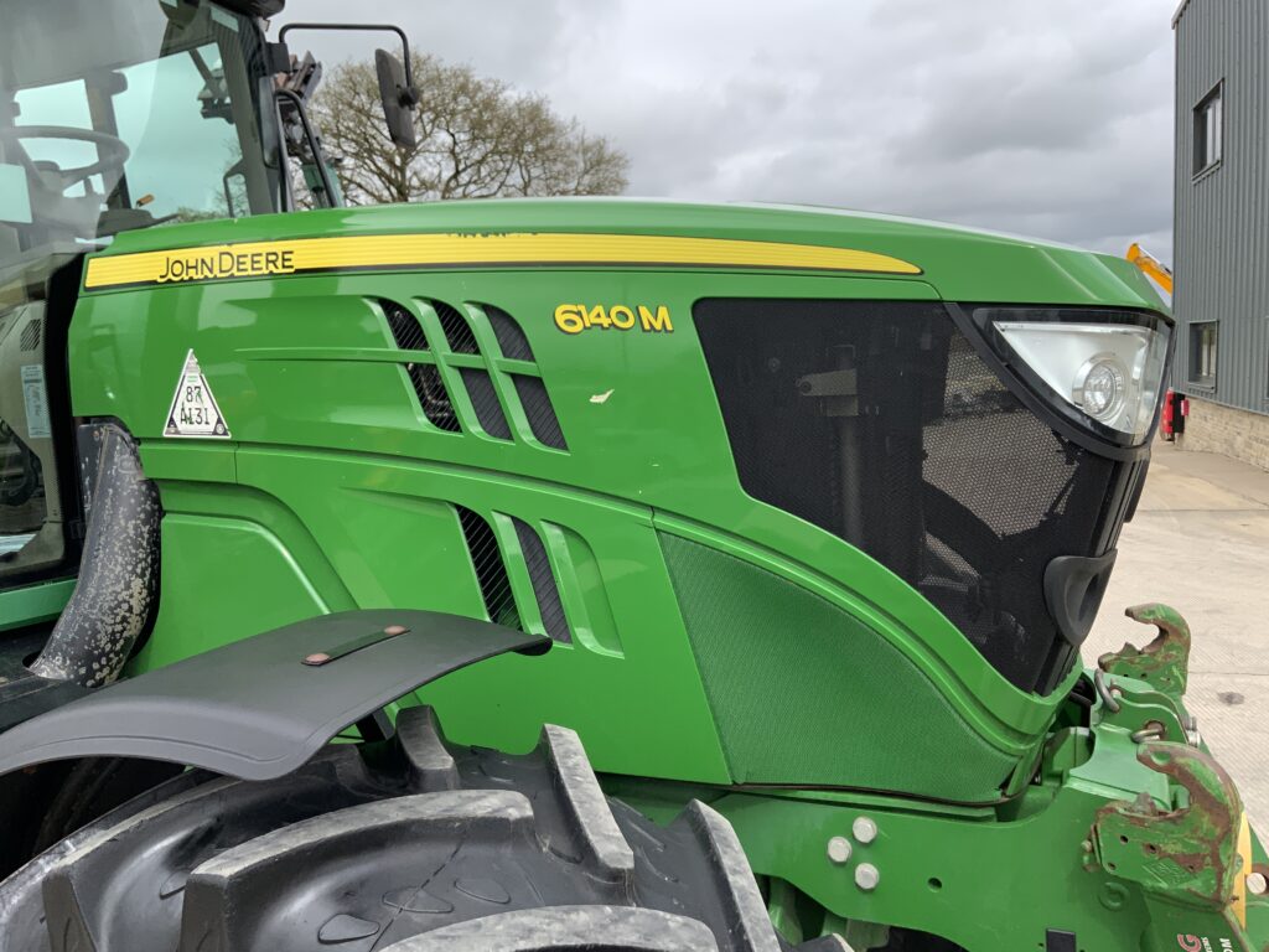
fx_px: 1063
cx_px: 634
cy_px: 476
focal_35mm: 29
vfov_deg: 48.2
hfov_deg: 61.7
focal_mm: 3
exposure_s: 1/1076
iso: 16
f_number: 1.8
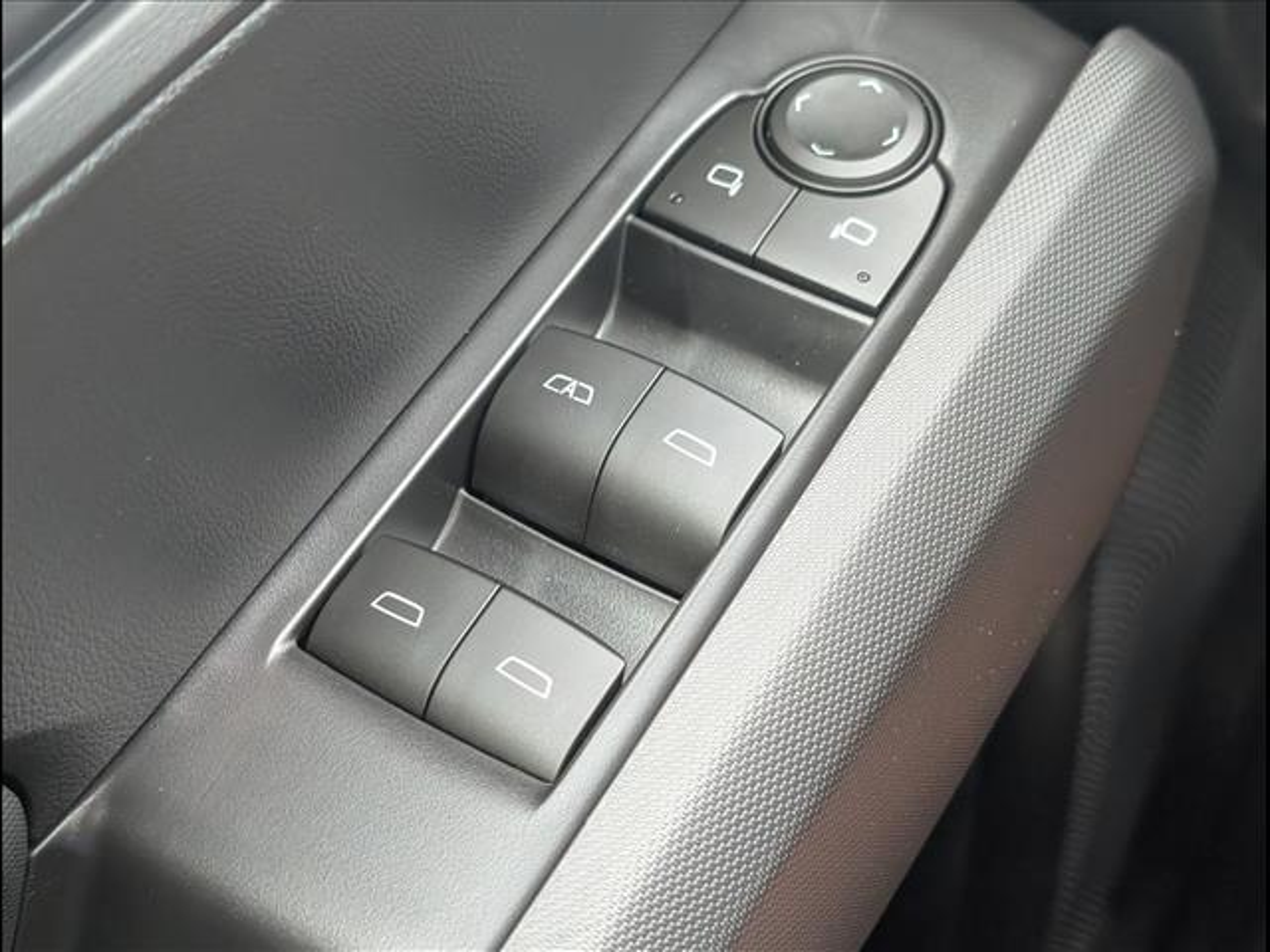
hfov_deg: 38.9
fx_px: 1798
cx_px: 635
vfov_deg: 29.7
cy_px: 476
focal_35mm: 49
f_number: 1.68
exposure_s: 1/556
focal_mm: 6.9
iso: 1007
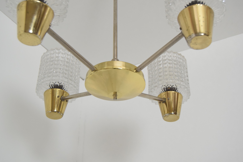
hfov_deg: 42.7
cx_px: 119
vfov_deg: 29.3
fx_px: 311
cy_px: 80
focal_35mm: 46
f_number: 5
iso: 1600
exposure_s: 1/100
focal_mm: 30
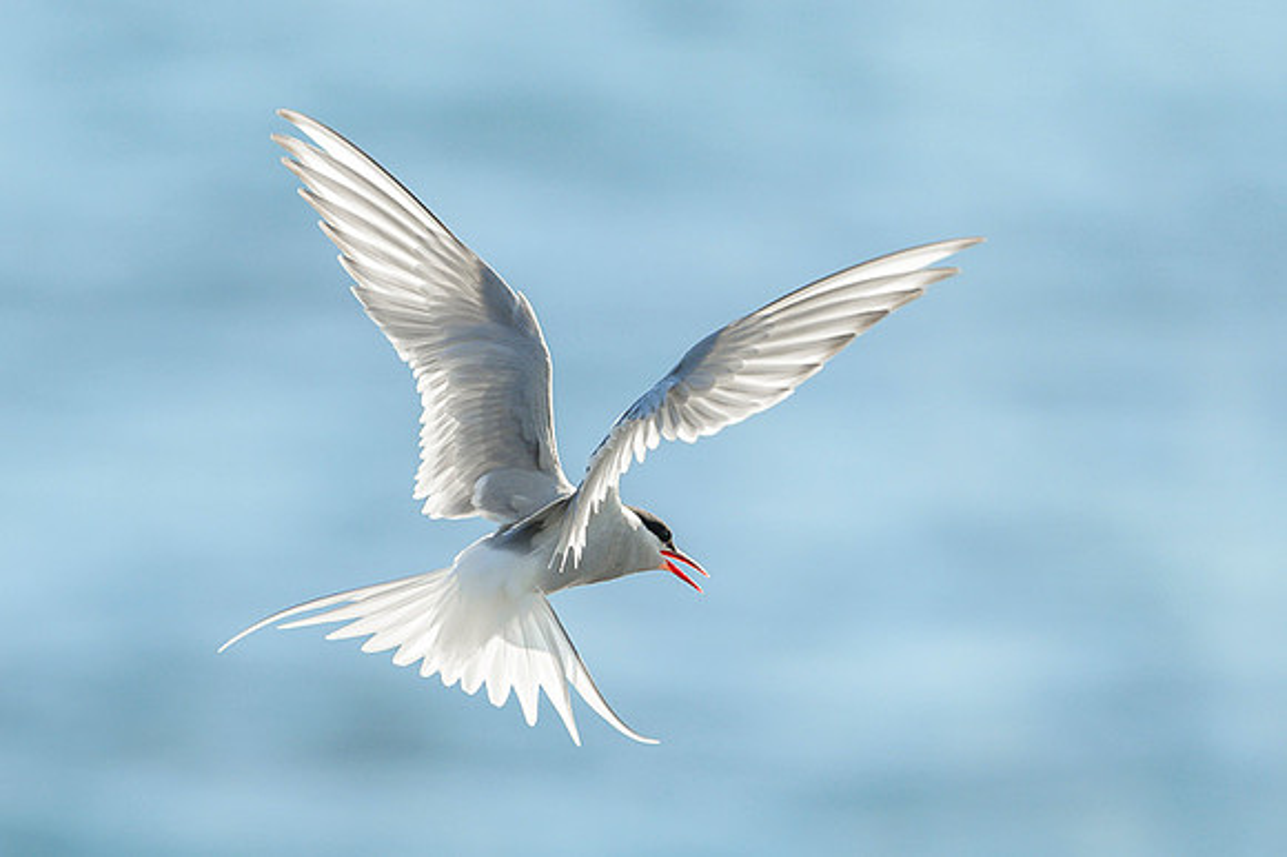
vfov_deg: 1.5
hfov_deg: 2.3
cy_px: 732
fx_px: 32057
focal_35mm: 897
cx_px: 132
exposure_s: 1/3200
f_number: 4.5
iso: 500
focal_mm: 500
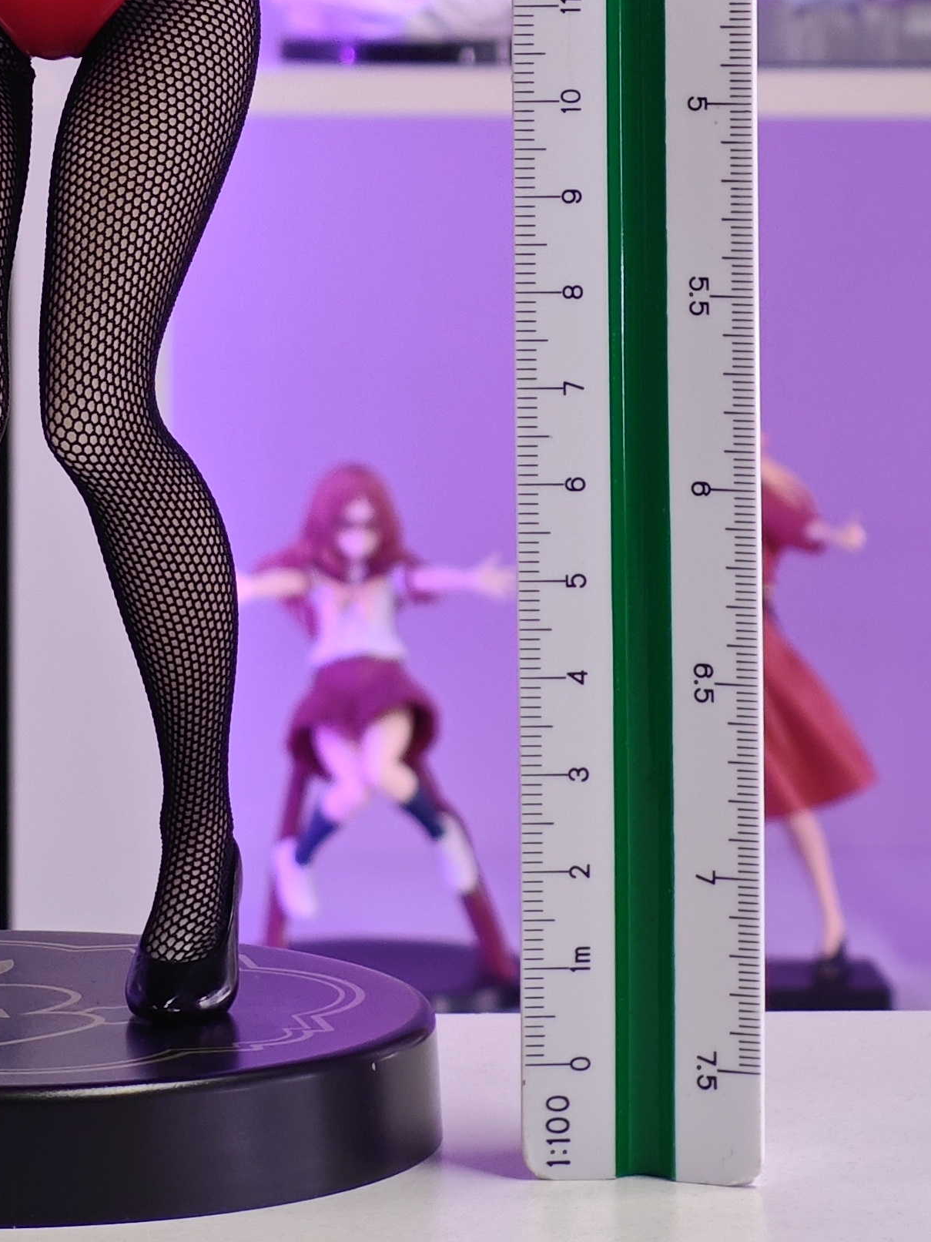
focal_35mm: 162
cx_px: 109
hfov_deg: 9.1
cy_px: 28
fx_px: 5809
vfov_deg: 12.1
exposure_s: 1/22.6
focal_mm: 7.48
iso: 400
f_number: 2.4
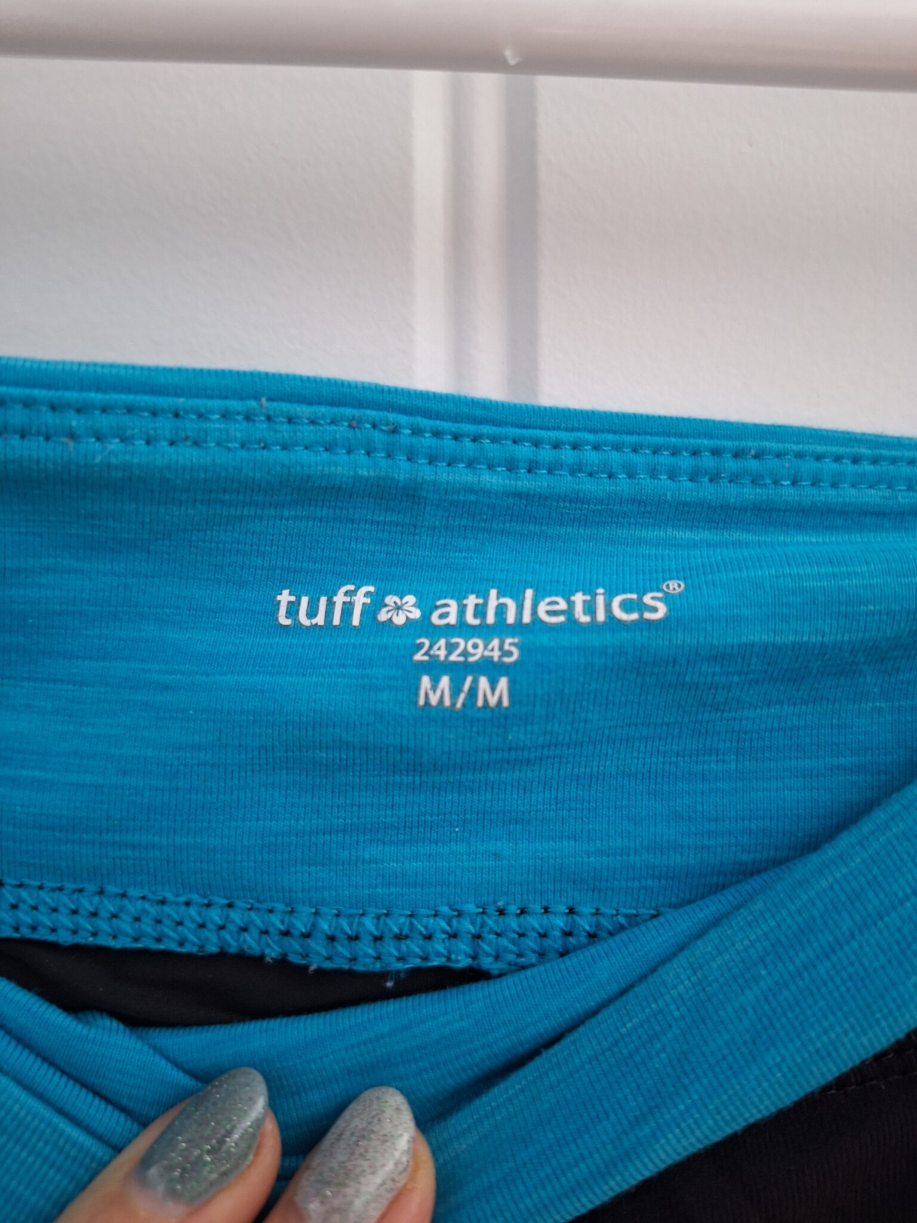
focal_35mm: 23
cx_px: 458
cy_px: 612
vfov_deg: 73.9
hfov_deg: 58.9
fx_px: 812
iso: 320
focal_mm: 5.54
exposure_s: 1/30
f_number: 1.8
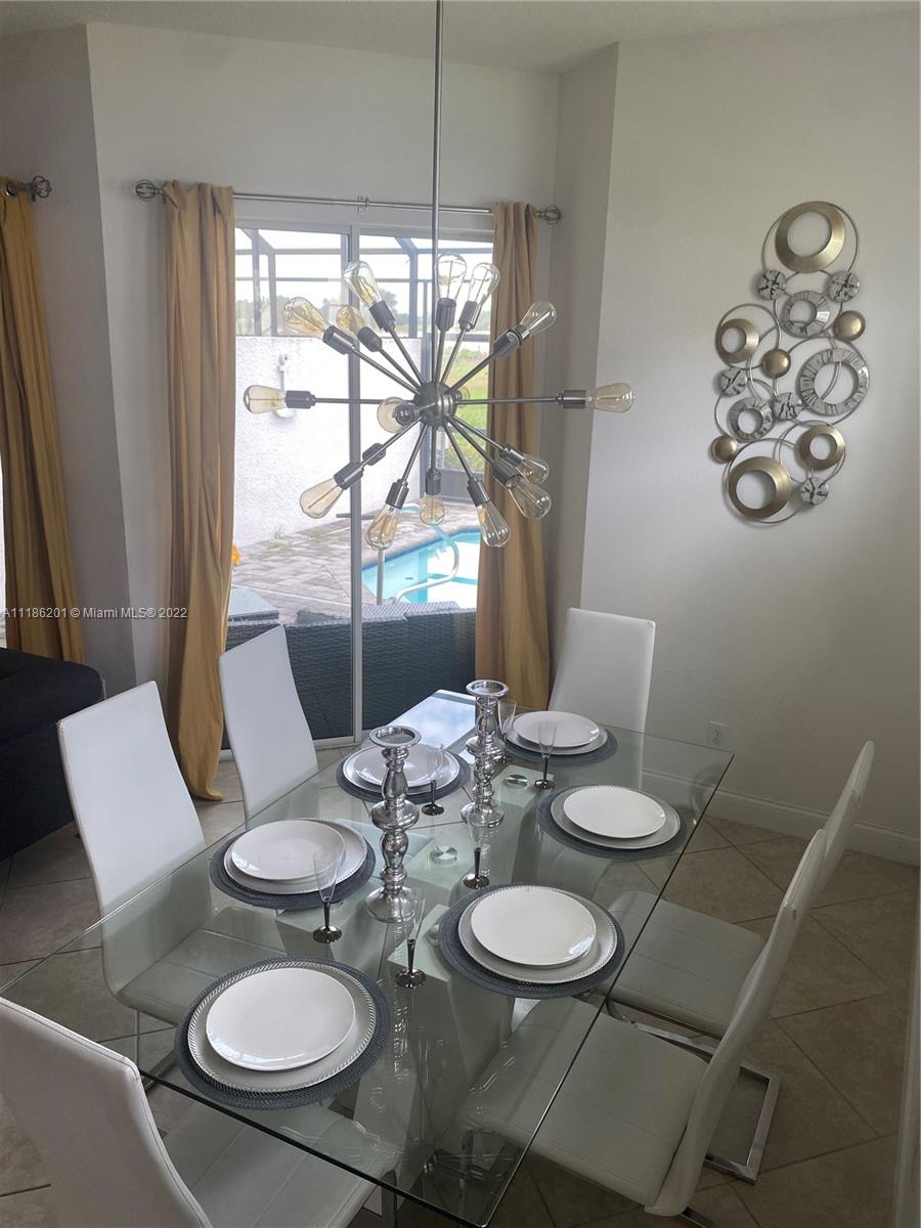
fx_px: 922
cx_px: 460
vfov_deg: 67.3
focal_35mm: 26
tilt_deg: -16.8
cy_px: 614
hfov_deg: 53.1
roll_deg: -1.6
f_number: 1.8
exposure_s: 1/120
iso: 50
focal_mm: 4.25
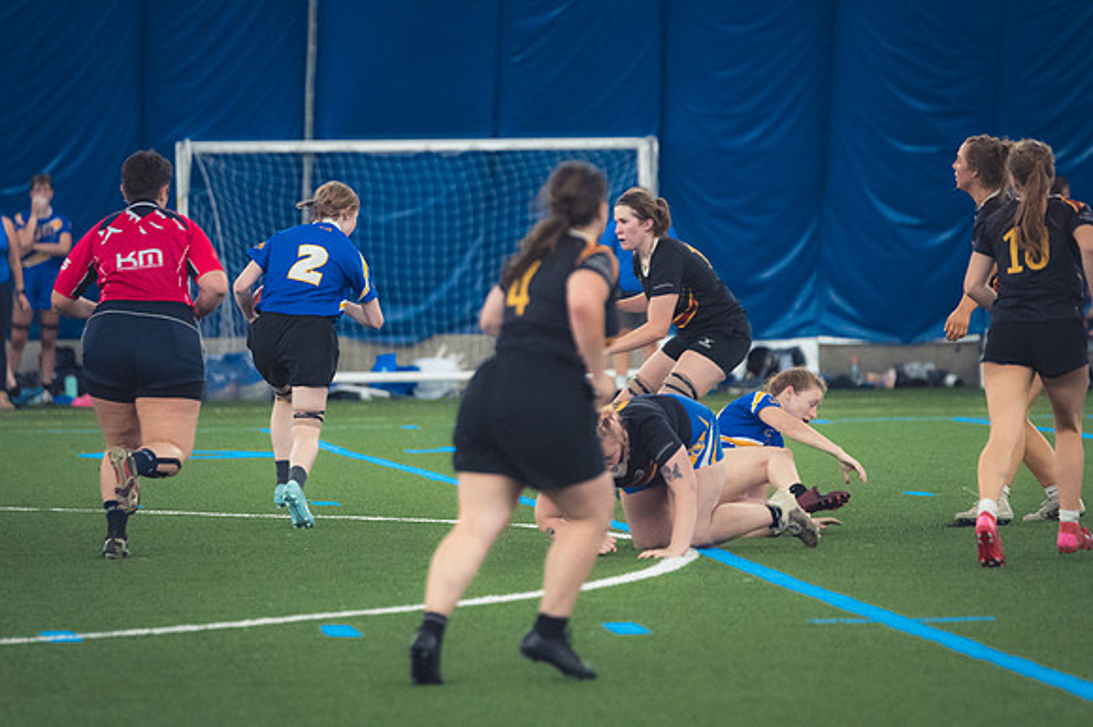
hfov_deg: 6.9
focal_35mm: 300
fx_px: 9103
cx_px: 546
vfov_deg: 4.6
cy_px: 364
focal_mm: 200
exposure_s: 1/320
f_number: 2.8
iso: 4500
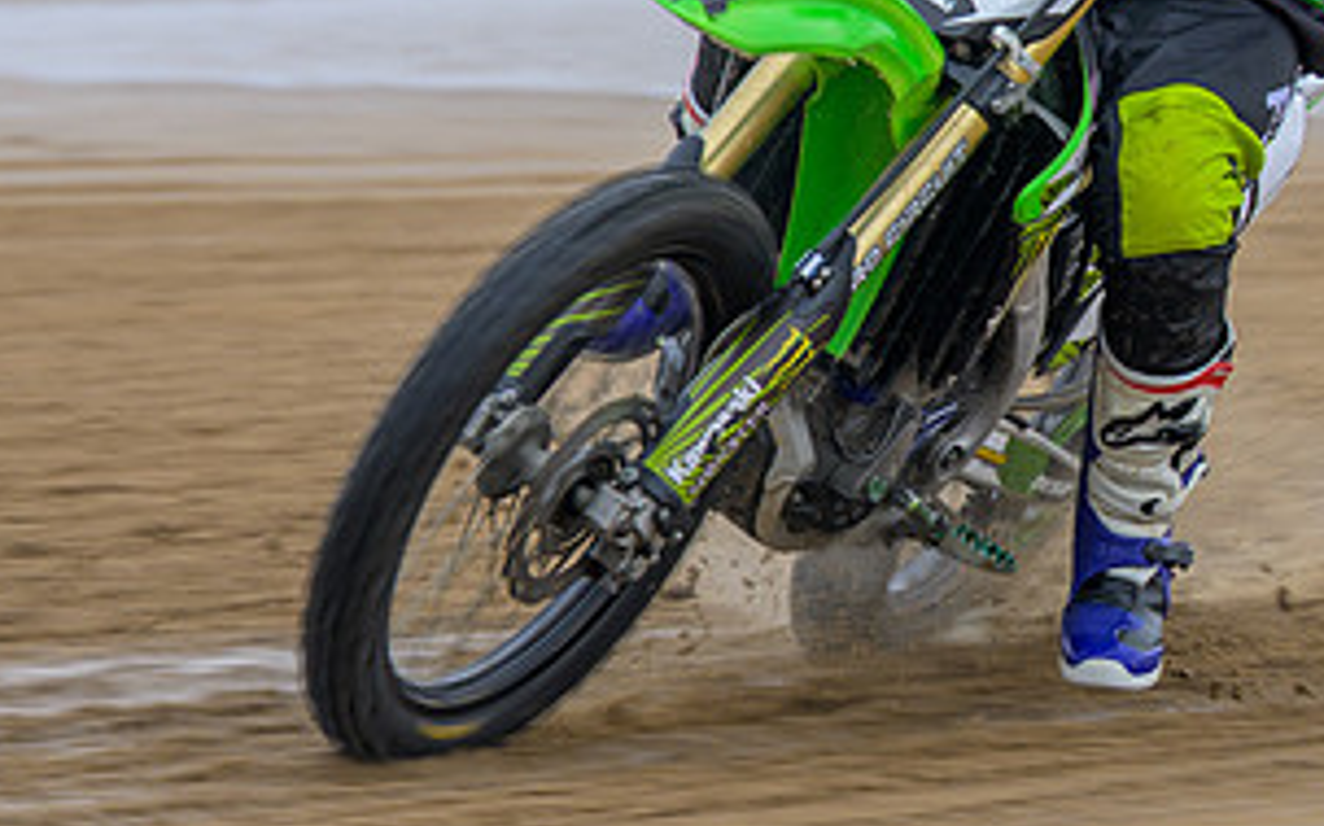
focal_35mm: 300
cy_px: 114
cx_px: 436
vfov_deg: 4.4
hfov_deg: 7.0
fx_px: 10819
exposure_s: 1/200
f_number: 4
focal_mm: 74
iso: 64
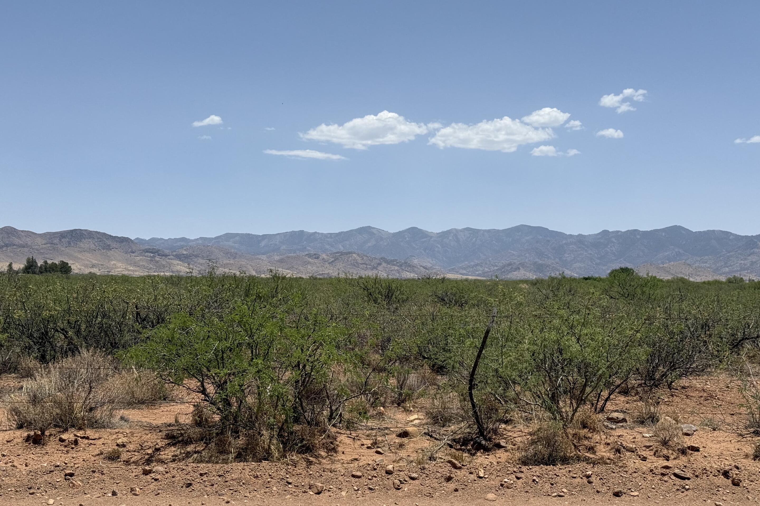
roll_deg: -0.8
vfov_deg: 26.0
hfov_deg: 38.2
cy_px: 288
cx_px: 370
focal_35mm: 52
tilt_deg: +1.2
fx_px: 1098
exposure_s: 1/7874
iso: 64
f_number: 1.78
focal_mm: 6.76
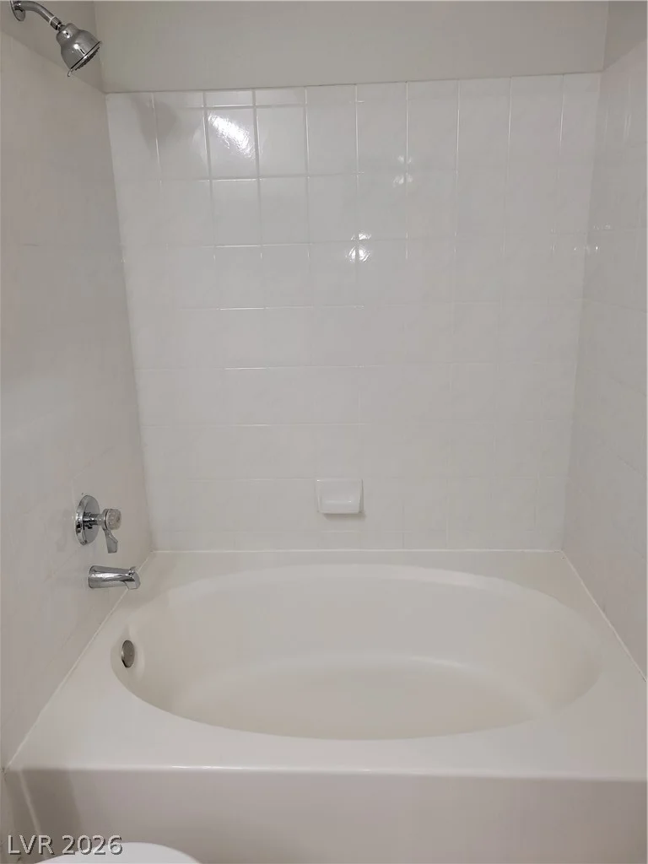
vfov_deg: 67.3
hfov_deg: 53.1
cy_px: 432
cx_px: 324
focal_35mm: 26
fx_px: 649
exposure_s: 1/120
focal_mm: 5.4
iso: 64
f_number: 1.8
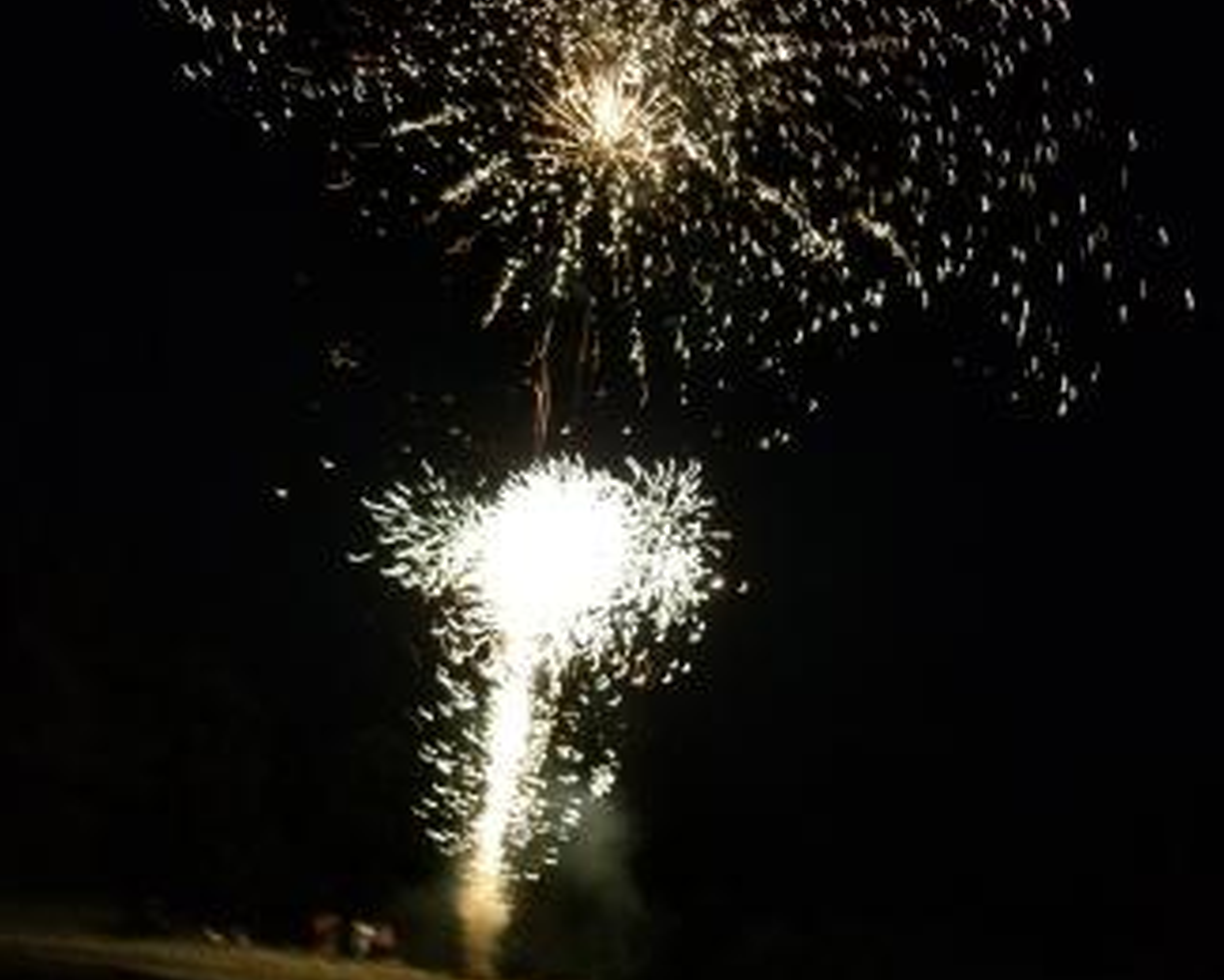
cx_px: 621
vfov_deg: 42.0
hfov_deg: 51.5
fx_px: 1268
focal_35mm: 35
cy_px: 392
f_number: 1.7
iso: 250
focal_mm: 4.3
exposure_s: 1/13
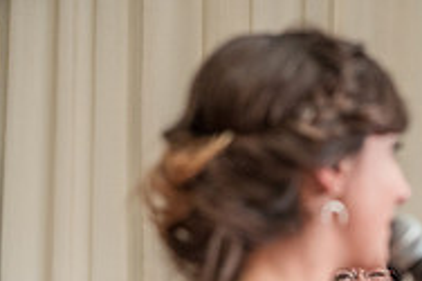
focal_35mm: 287
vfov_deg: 4.7
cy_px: 446
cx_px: 669
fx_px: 3361
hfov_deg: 7.1
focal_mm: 89
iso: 2000
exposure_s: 1/200
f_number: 4
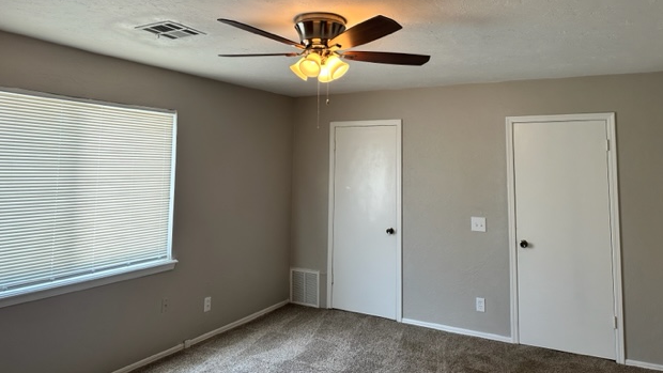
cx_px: 334
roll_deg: -1.3
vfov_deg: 42.4
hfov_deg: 69.9
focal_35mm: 27
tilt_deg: +5.1
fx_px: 475
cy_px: 125
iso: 160
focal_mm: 6.86
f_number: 1.78
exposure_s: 1/120
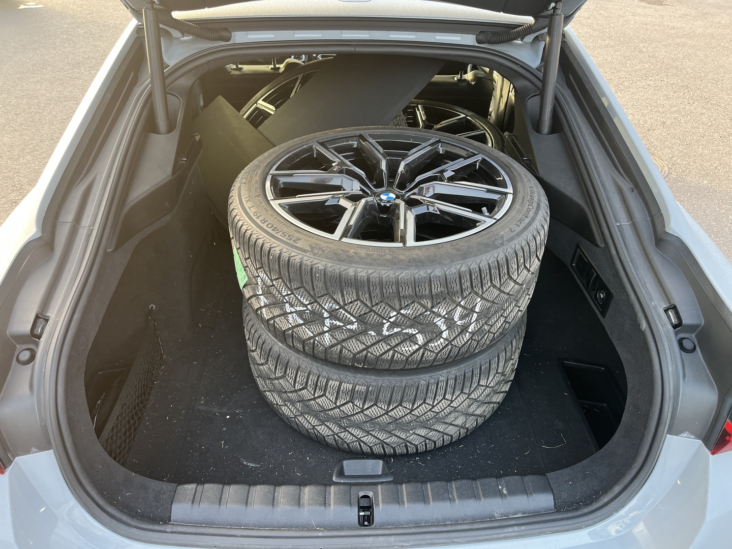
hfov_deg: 67.3
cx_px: 366
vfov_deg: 53.1
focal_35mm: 26
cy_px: 274
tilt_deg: -36.2
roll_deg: -0.3
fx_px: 550
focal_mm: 5.1
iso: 100
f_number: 1.6
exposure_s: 1/122
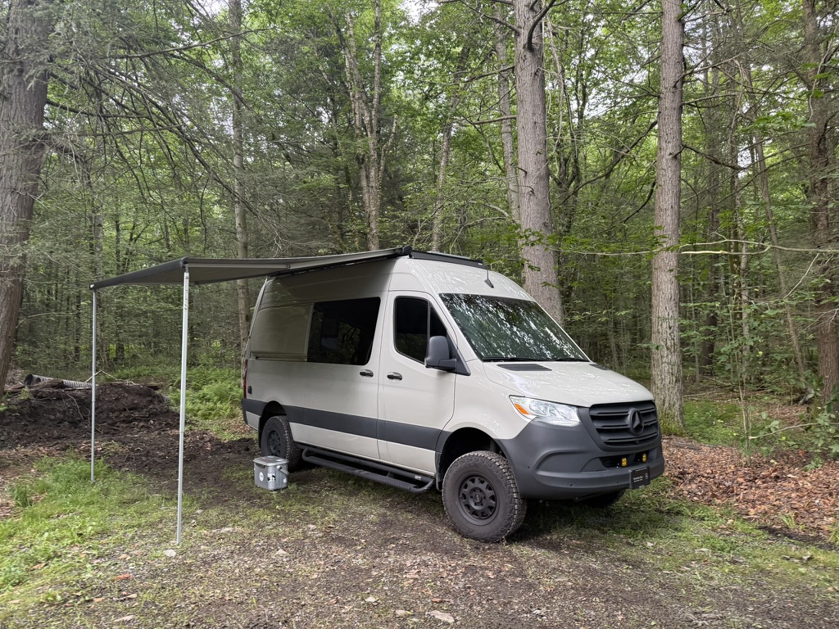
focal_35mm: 24
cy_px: 314
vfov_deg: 56.8
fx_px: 582
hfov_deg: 71.6
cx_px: 420
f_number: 1.78
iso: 200
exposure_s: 1/121
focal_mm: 6.76
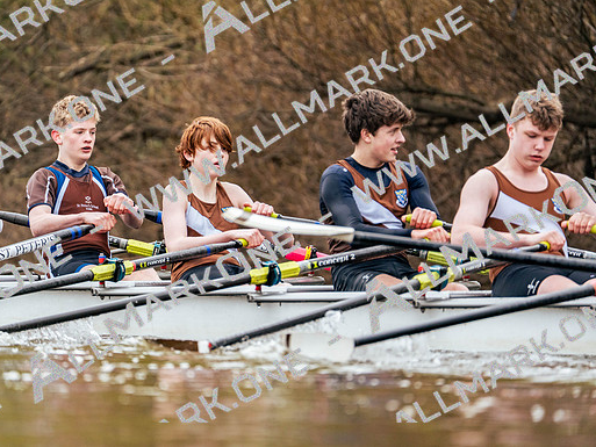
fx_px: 11228
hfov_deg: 3.0
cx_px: 266
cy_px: 224
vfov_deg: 2.3
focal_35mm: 652
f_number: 6.3
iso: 2000
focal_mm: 600
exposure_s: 1/2000
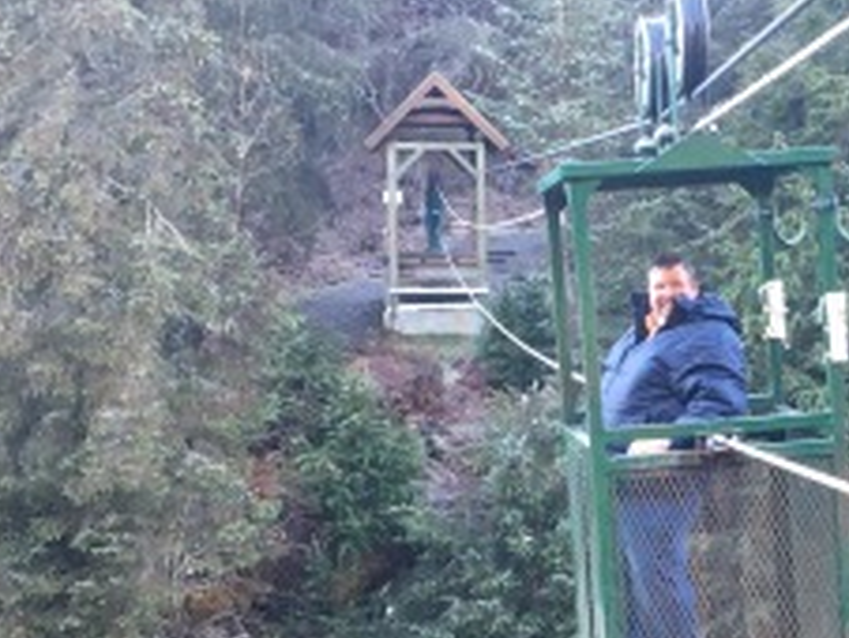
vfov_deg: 17.9
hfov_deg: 23.3
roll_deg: +0.4
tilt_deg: -8.1
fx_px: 2013
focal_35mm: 82
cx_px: 721
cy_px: 492
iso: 64
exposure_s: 1/30
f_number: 2.2
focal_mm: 4.15
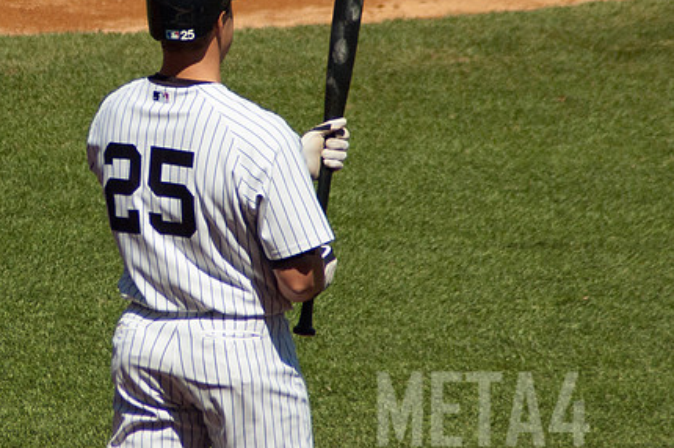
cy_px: 230
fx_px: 13488
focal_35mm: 721
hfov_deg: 2.9
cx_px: 166
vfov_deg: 1.9
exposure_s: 1/3200
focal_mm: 270
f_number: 7.1
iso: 640
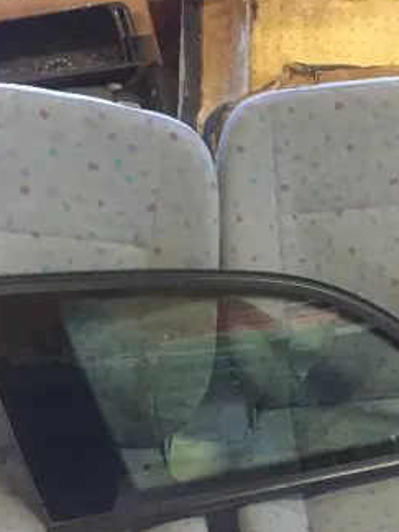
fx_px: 661
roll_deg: -7.8
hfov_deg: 33.3
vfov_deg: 43.6
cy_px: 317
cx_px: 263
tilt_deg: -41.8
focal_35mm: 43
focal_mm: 4.15
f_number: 2.2
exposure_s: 1/17
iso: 400
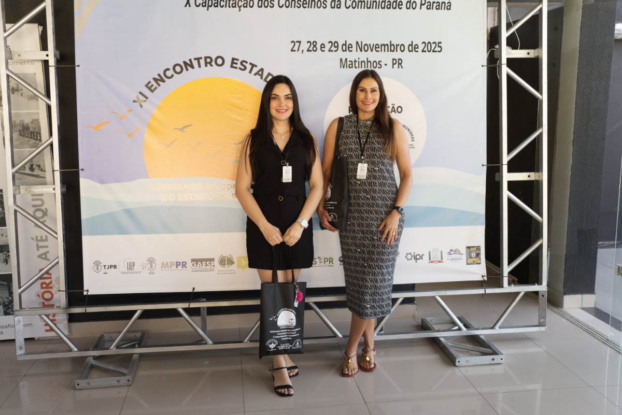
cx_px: 311
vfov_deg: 37.9
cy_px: 208
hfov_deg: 54.4
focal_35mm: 35
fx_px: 605
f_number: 4
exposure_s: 1/100
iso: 320
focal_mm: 35
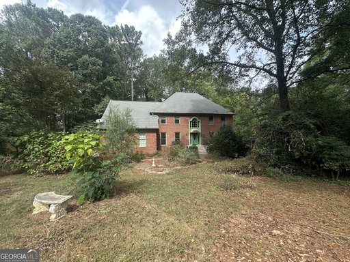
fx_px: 142
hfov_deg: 102.1
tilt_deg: +2.8
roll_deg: +0.3
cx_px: 175
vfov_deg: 85.7
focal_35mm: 14
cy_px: 131
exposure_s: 1/406
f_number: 2.2
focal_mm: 2.22
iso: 40
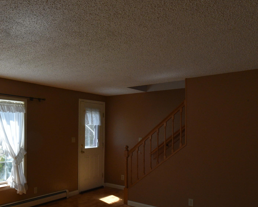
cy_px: 135
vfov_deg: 47.8
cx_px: 32
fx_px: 229
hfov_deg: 52.5
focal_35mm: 30
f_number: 8
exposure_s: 1/400
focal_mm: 10
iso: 800
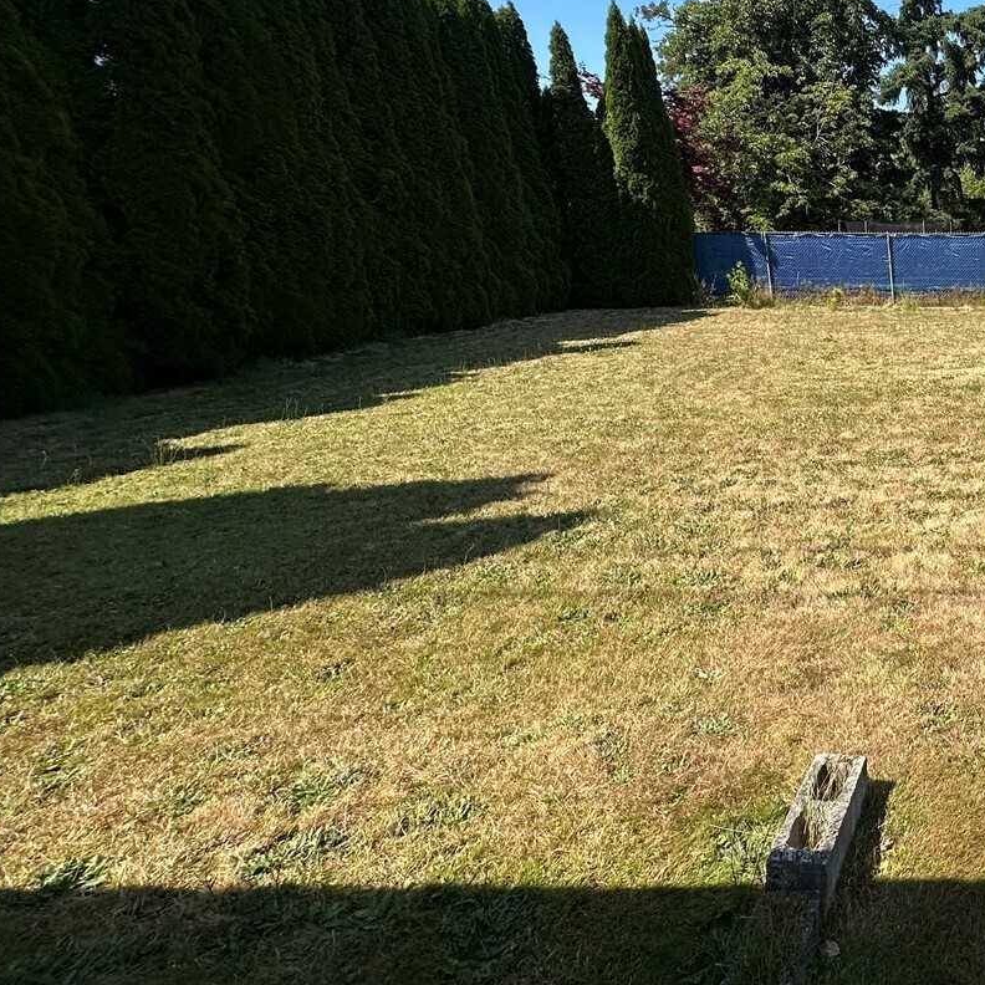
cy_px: 368
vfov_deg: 62.0
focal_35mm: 25
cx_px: 980
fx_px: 805
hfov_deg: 51.0
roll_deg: +3.1
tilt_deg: -10.2
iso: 50
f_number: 2.2
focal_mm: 2.22
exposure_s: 1/1453
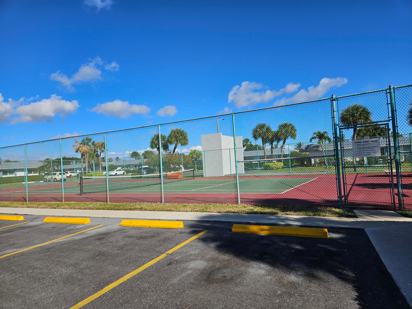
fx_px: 274
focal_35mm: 23
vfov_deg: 58.9
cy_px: 154
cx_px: 206
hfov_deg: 73.9
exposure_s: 1/2693
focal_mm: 5.4
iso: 25
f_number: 1.8
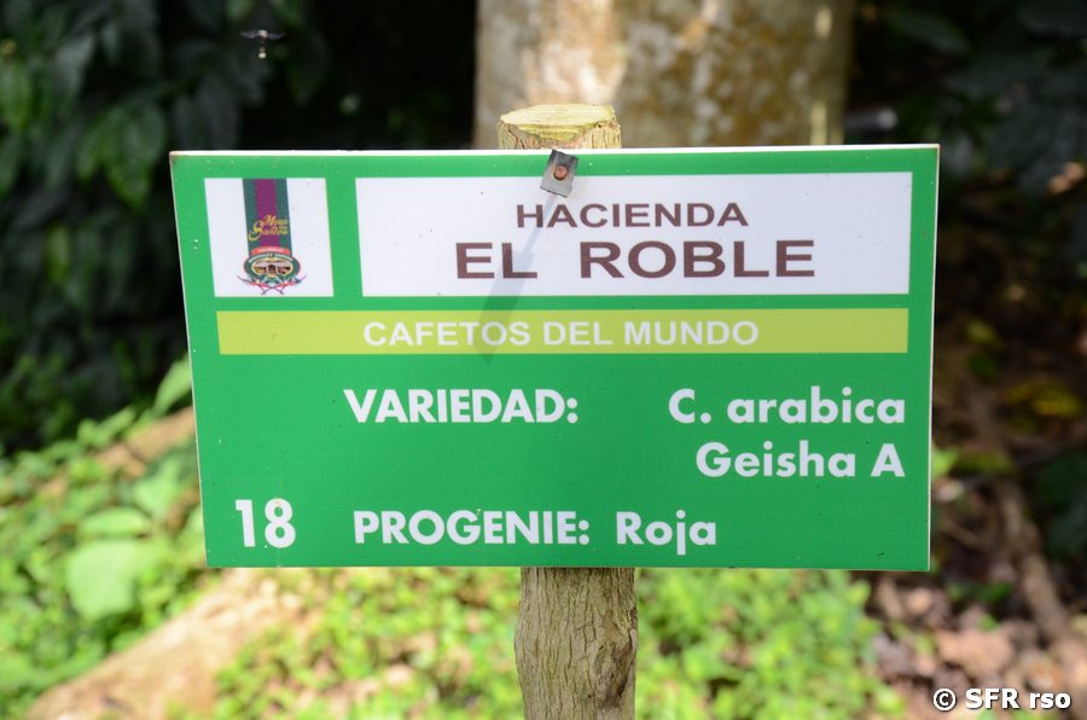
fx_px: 2350
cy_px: 360
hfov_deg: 26.0
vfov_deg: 17.4
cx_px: 544
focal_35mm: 78
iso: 800
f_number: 8
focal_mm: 52
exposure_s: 1/250
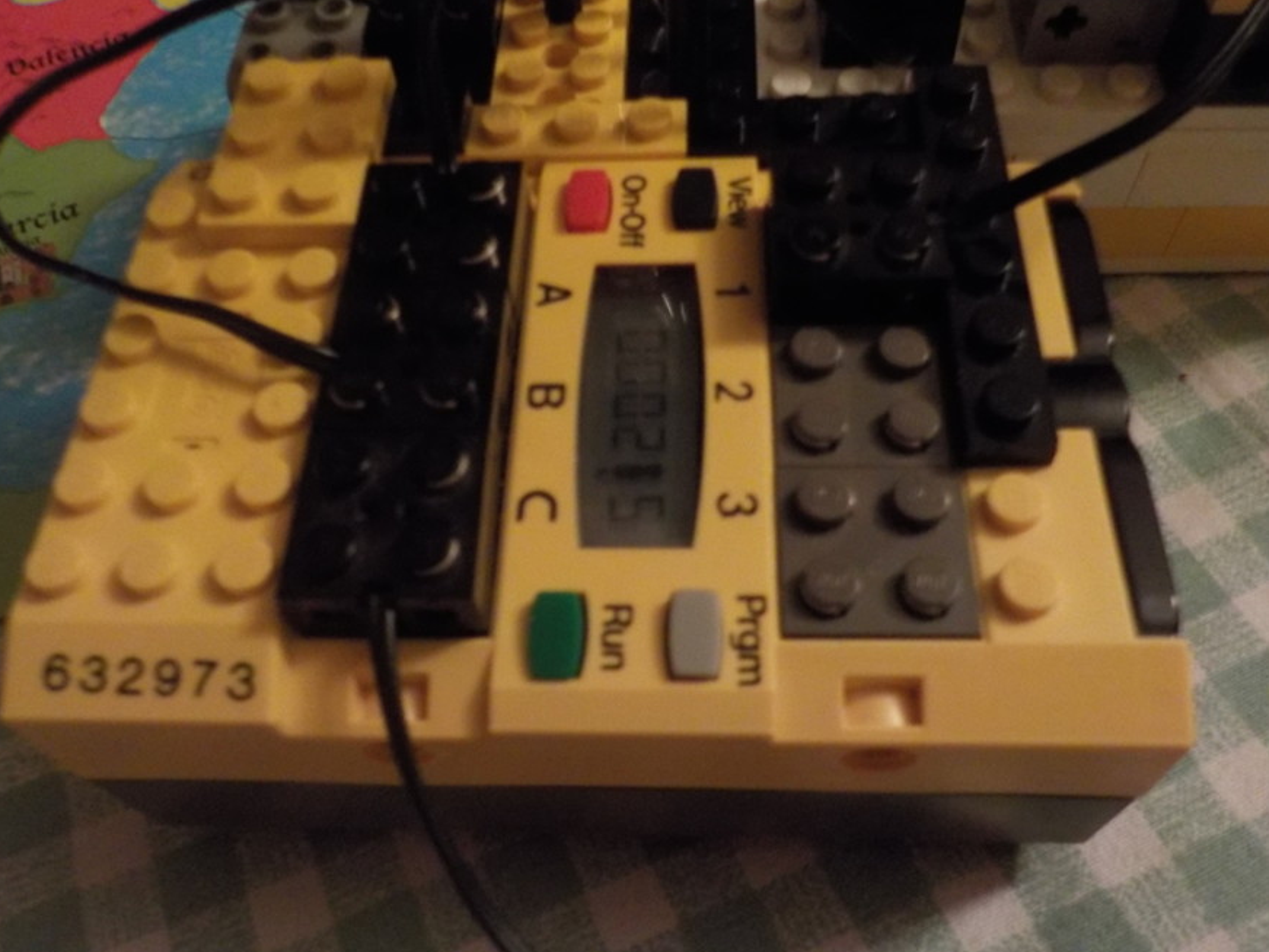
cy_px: 475
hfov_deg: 58.3
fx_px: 1136
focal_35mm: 31
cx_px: 616
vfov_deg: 45.4
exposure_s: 1/15
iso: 800
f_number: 3.3
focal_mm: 4.1
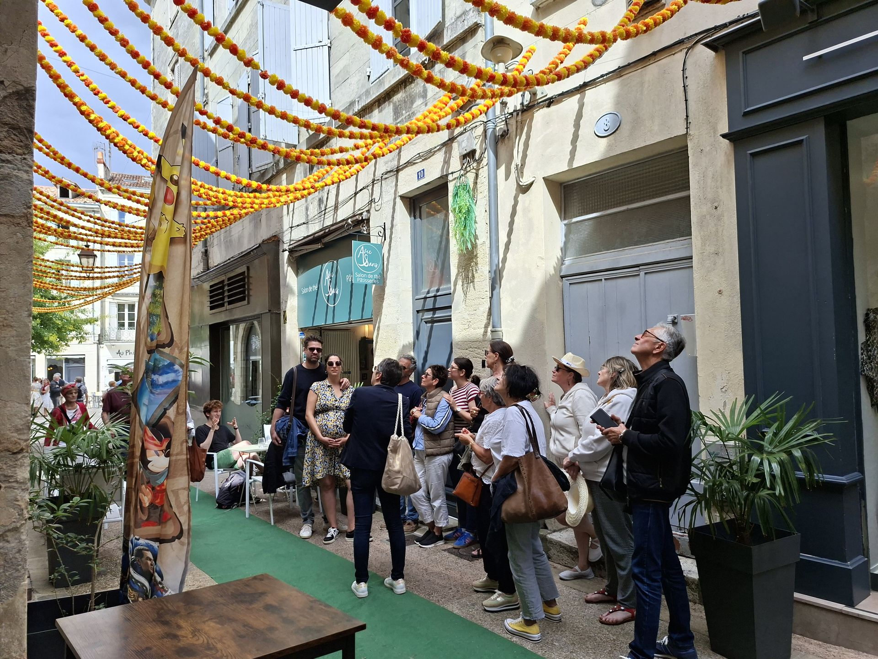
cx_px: 439
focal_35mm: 23
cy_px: 330
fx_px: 583
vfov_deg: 58.9
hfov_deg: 73.9
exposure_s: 1/1139
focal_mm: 5.54
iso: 50
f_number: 1.8
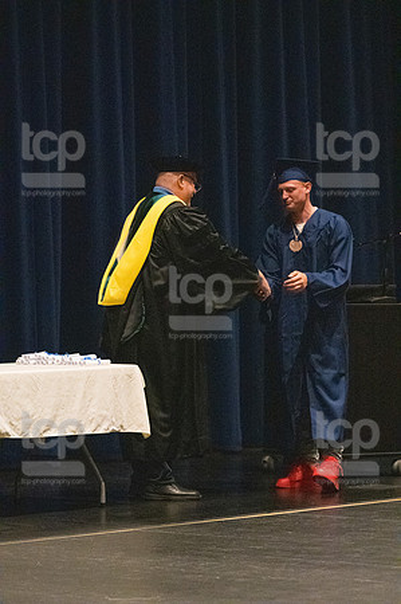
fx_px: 3131
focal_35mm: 187
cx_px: 200
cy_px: 302
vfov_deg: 11.0
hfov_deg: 7.3
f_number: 3.2
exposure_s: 1/400
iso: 10000
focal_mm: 125
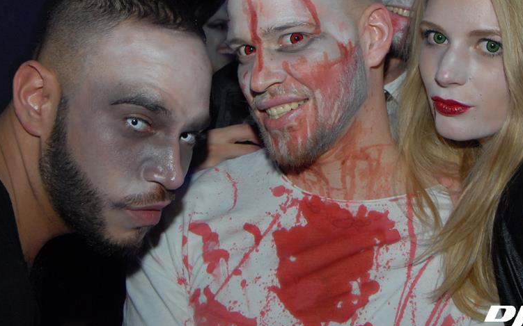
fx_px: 798
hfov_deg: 36.1
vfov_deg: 22.8
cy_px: 66
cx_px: 318
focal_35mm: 56
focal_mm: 24
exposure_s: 1/4
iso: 400
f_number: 5.6
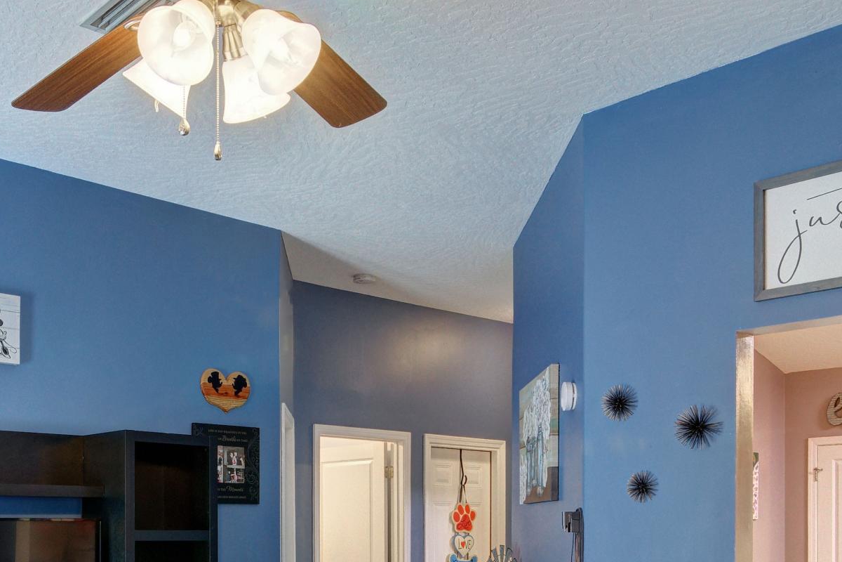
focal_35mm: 40
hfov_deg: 47.8
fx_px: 935
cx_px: 289
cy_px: 523
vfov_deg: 31.6
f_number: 8
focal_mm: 11
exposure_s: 1/30
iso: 400
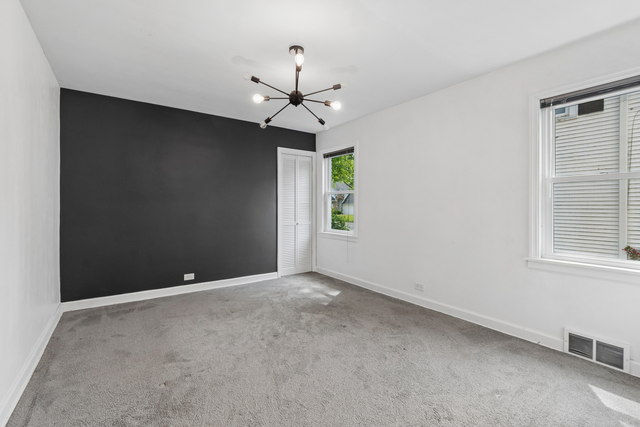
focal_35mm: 15
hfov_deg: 100.4
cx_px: 320
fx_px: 267
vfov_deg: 77.3
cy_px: 214
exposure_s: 1/50
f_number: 8
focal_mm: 10
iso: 250
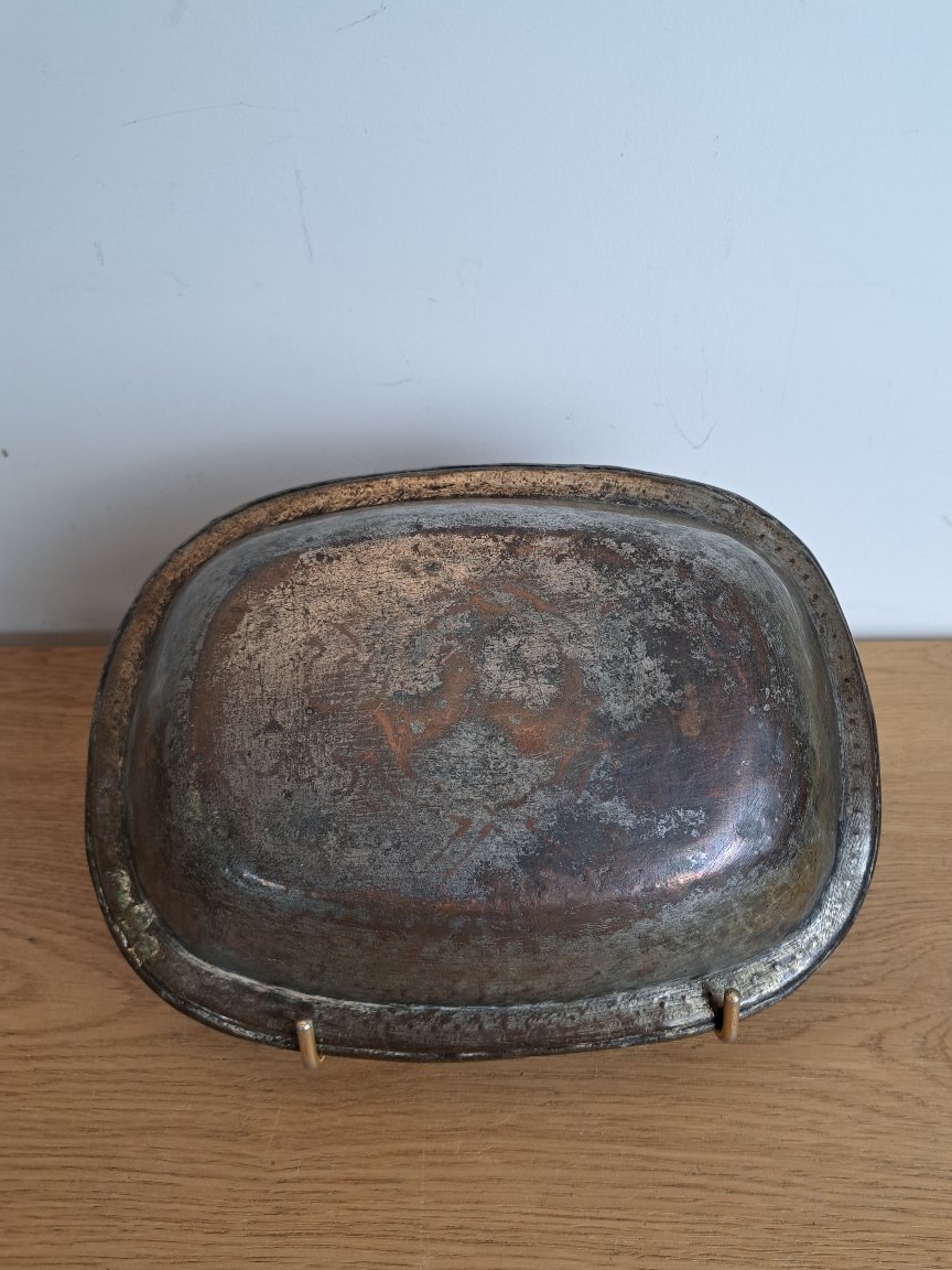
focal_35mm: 25
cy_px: 629
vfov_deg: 69.4
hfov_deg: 54.9
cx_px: 489
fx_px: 917
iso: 100
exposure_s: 1/50
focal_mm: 5.23
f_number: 1.8
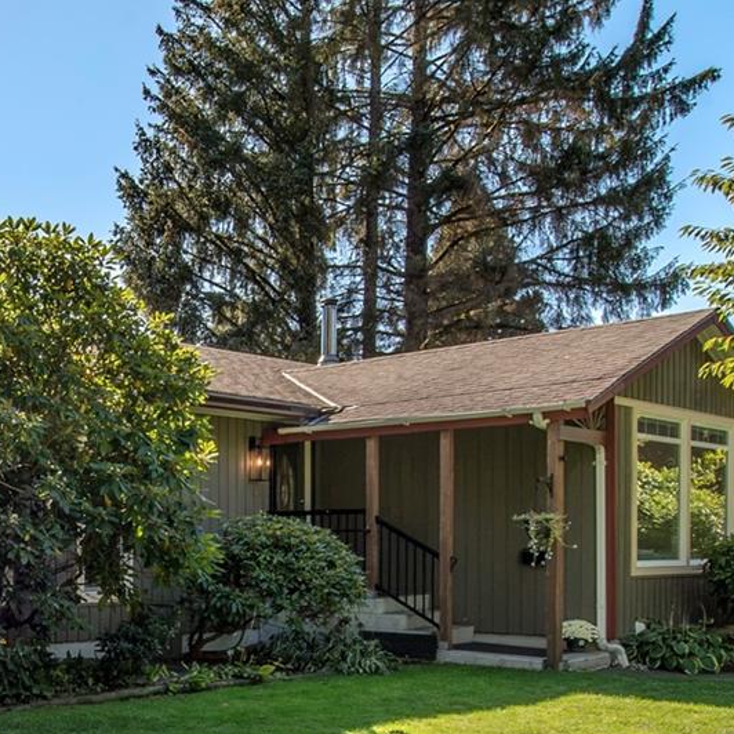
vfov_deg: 35.7
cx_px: -14
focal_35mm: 46
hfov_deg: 33.4
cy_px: 579
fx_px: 1104
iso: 160
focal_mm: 12
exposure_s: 1/125
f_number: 14
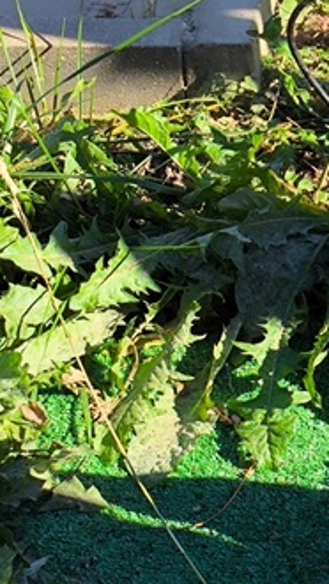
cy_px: 262
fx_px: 2044
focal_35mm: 132
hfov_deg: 8.8
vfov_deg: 16.2
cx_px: 579
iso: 50
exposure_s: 1/1014
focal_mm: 4.71
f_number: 1.7
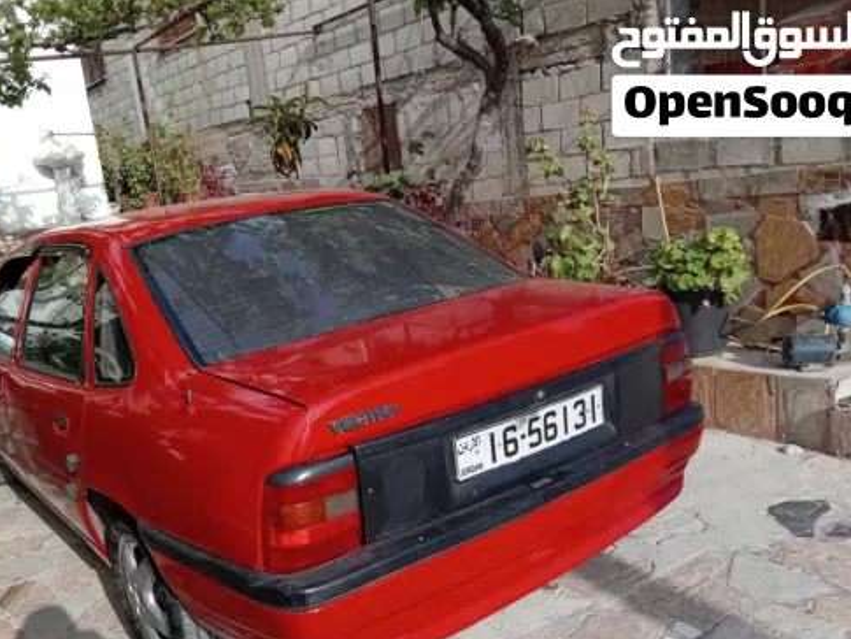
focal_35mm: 33
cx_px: 347
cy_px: 390
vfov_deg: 42.7
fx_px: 811
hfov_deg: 55.0
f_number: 1.8
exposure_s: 1/1493
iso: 101
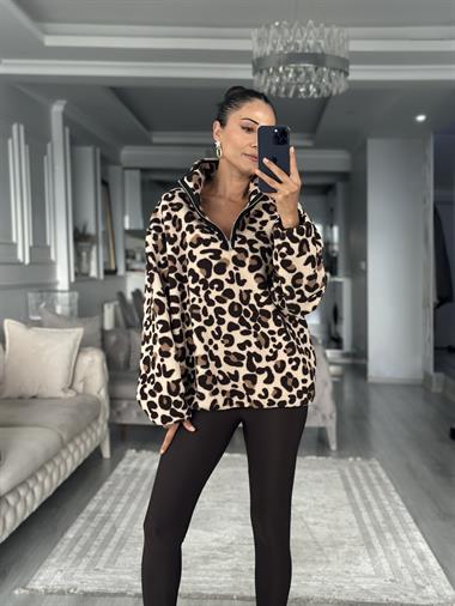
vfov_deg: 39.6
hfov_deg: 30.3
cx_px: 228
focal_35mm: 48
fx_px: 841
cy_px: 303
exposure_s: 1/60
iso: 160
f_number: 1.78
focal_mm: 6.86
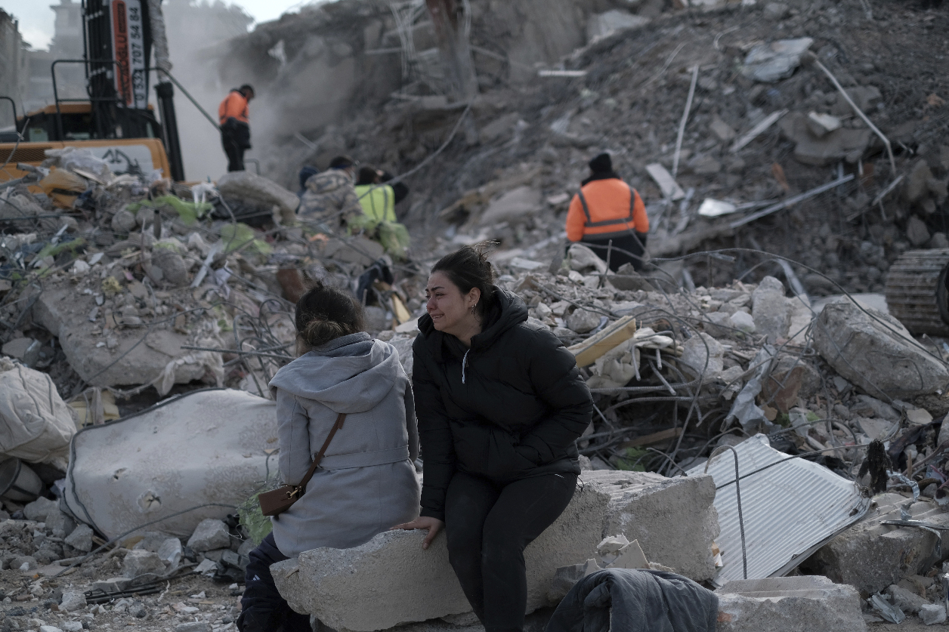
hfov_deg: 36.9
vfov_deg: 25.1
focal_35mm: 54
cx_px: 468
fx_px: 1423
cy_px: 318
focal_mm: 35
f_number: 1.4
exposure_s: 1/6400
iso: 160
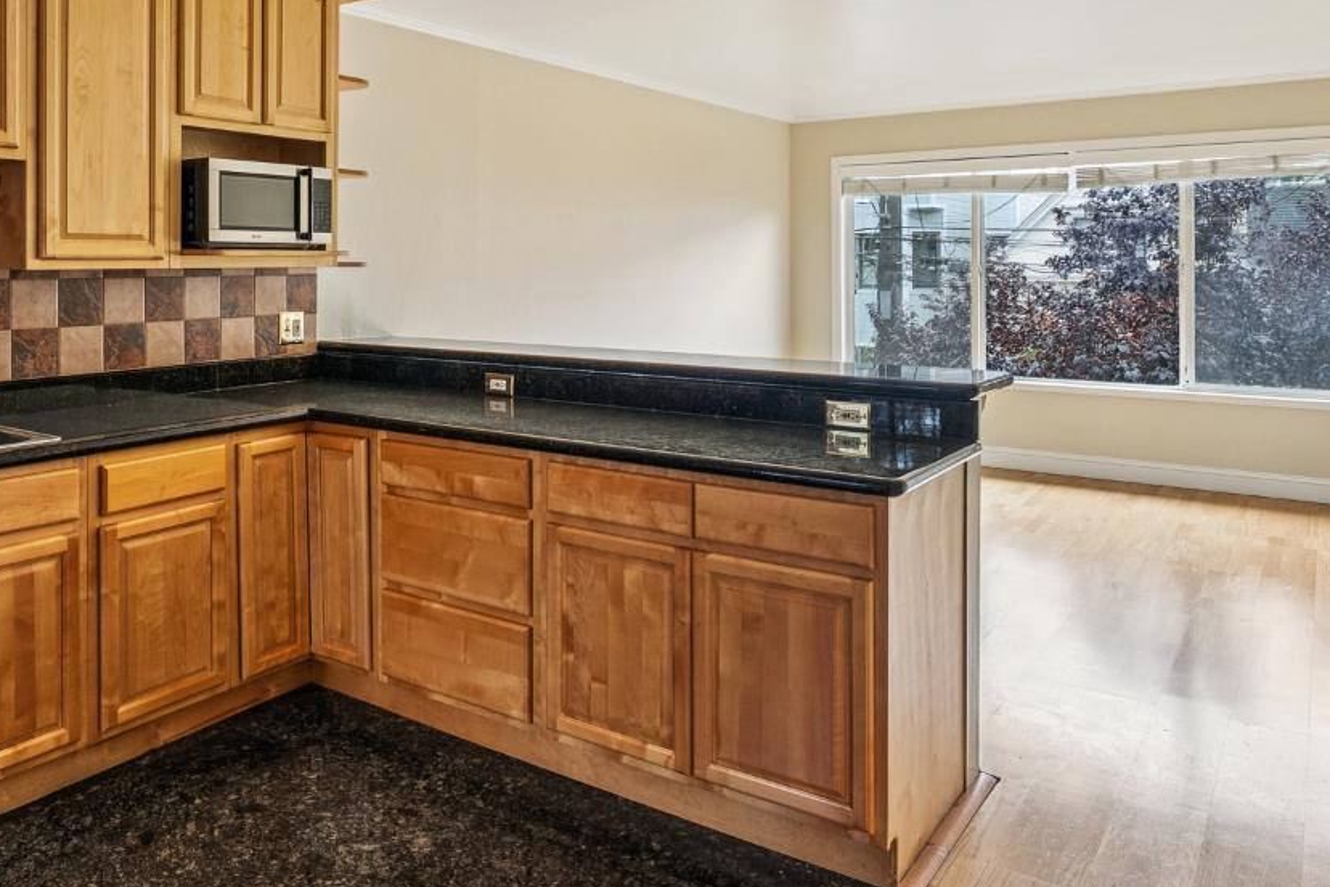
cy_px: 259
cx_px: 517
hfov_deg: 63.0
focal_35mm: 29
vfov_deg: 44.0
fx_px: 1071
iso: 640
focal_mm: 16
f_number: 8
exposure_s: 1/40
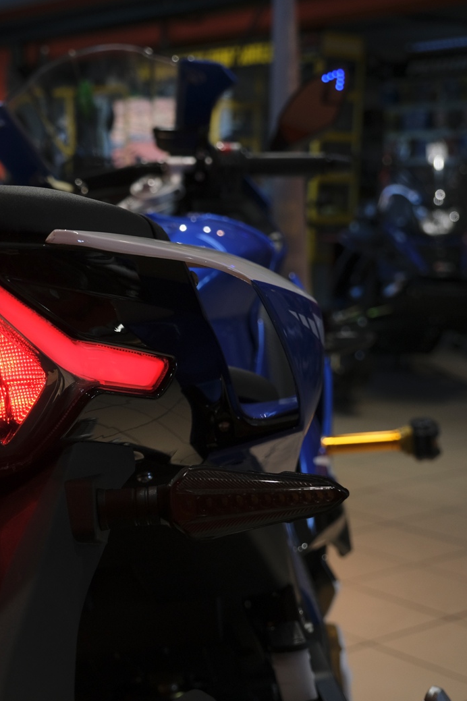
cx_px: -17
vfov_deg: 35.1
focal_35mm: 57
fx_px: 1110
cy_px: 350
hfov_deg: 22.7
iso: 400
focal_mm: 24.7
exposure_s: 1/100
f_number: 4
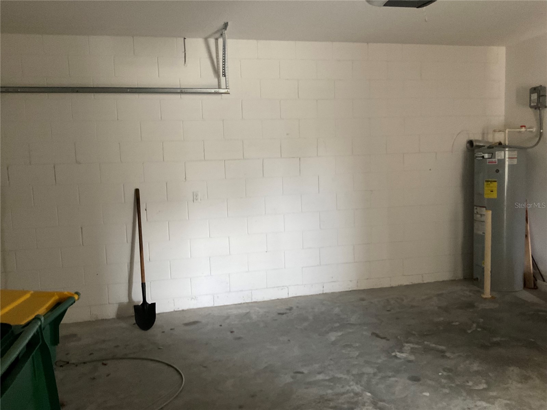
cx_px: 274
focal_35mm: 29
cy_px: 205
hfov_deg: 61.7
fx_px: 458
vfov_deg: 48.2
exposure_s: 1/30
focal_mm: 3
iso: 250
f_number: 1.8
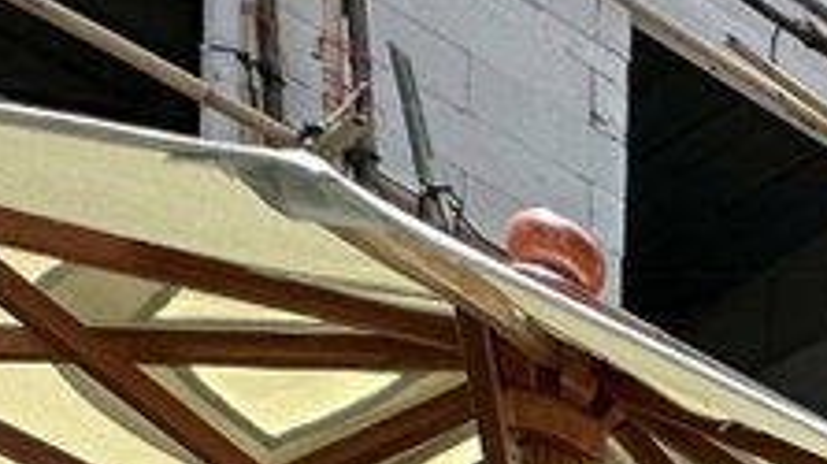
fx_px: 1862
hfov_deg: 14.0
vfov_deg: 9.4
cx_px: 2116
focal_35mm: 85
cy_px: 1566
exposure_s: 1/917
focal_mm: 2.22
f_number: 2.2
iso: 50
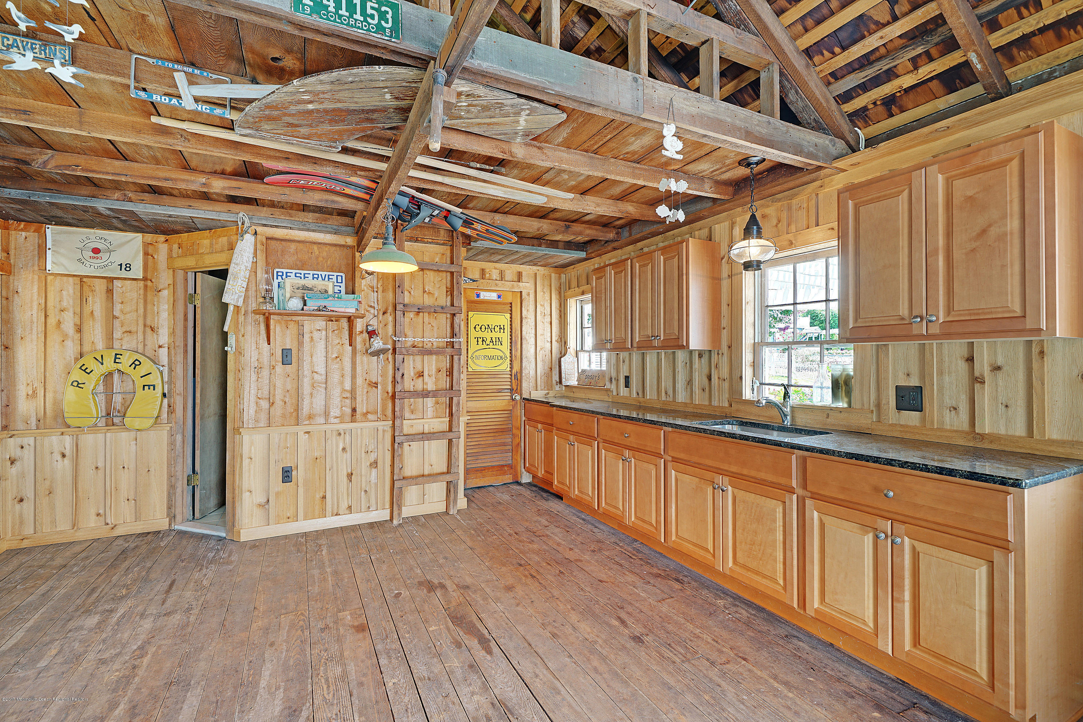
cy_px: 361
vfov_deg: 77.3
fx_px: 451
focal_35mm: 15
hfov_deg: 100.4
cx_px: 542
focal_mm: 15
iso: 200
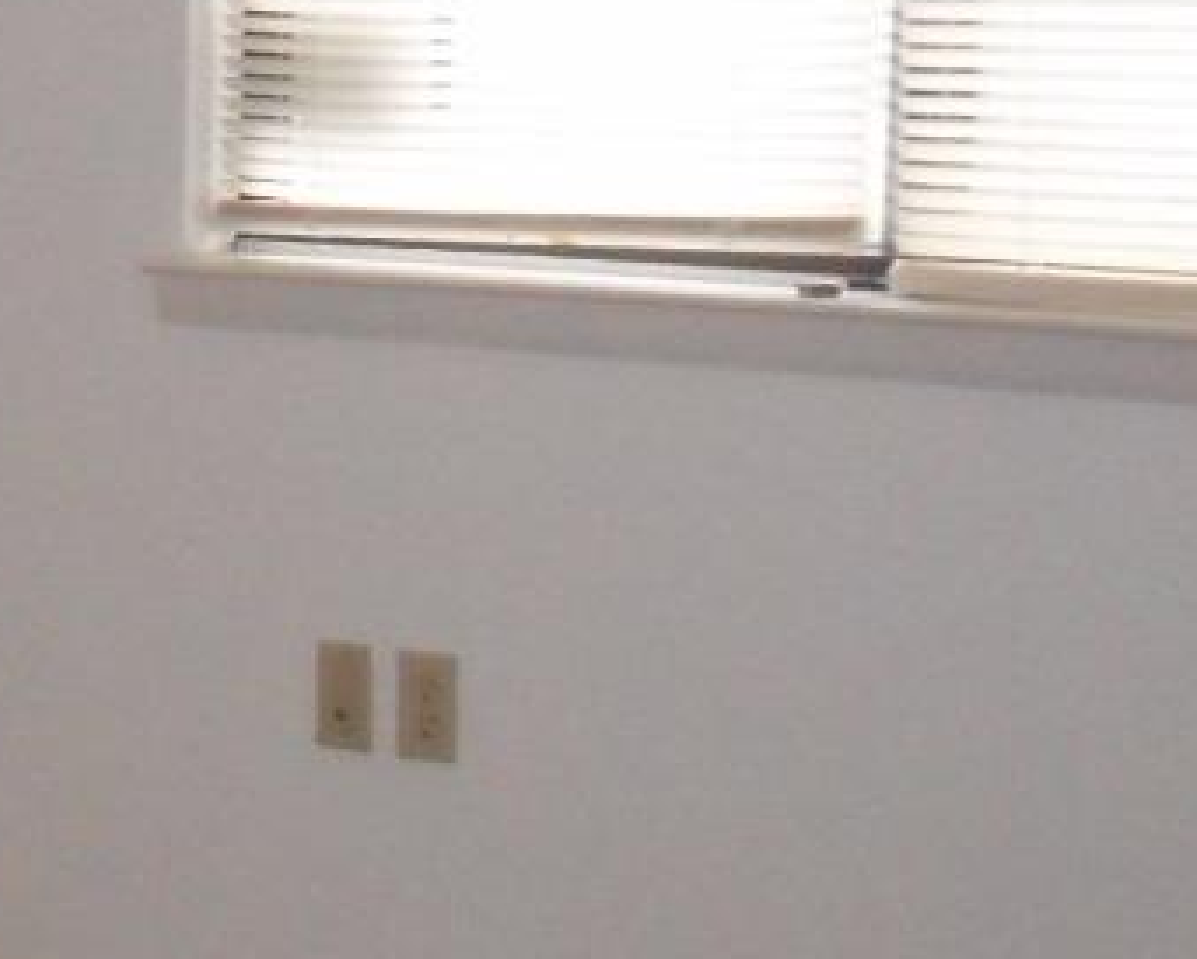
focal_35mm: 111
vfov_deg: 13.9
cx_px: -1004
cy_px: 553
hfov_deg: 14.9
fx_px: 3935
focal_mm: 4.9
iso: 400
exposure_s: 1/45
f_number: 3.5
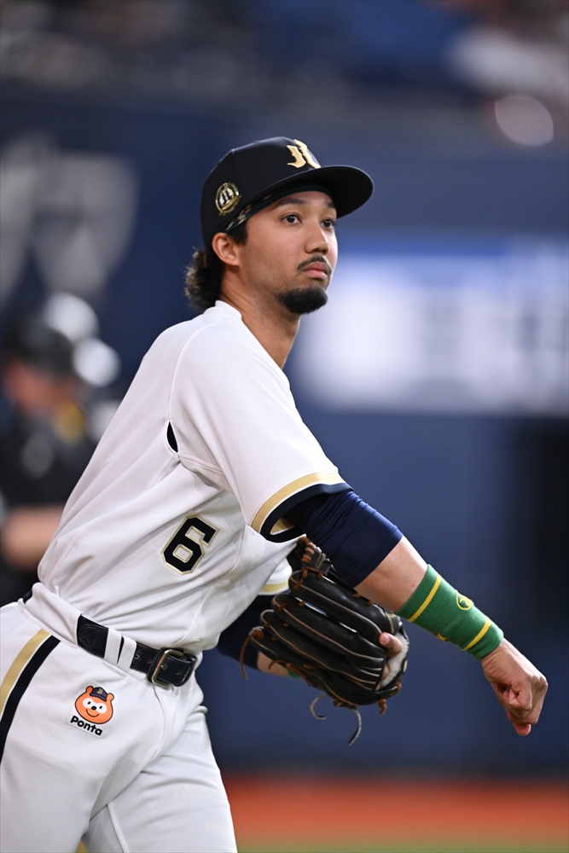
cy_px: 426
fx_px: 9479
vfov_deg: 5.2
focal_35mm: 400
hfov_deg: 3.4
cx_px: 284
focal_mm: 400
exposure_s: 1/1000
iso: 3200
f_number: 2.8
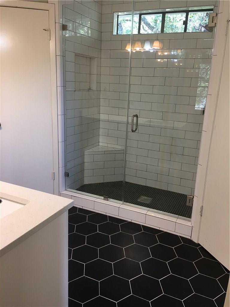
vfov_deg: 61.7
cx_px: 115
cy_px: 154
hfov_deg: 48.2
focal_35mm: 29
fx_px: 257
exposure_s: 1/30
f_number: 2.2
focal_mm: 4.15
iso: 50
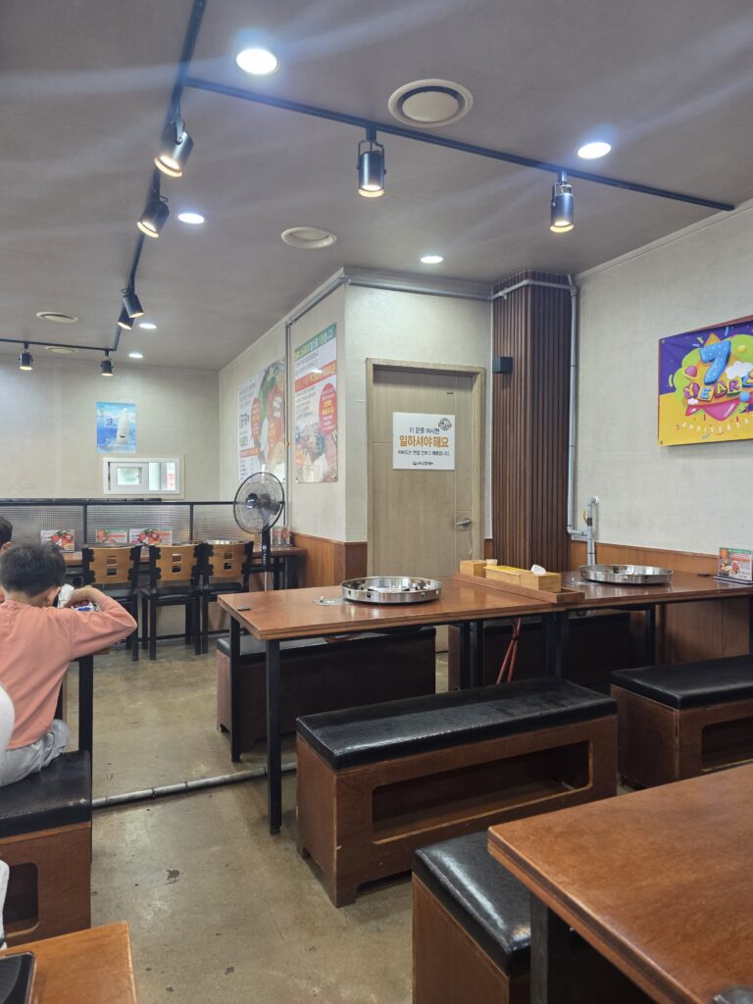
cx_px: 376
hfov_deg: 58.9
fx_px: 667
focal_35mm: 23
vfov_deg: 73.9
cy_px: 502
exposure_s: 1/120
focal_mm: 6.3
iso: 250
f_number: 1.7
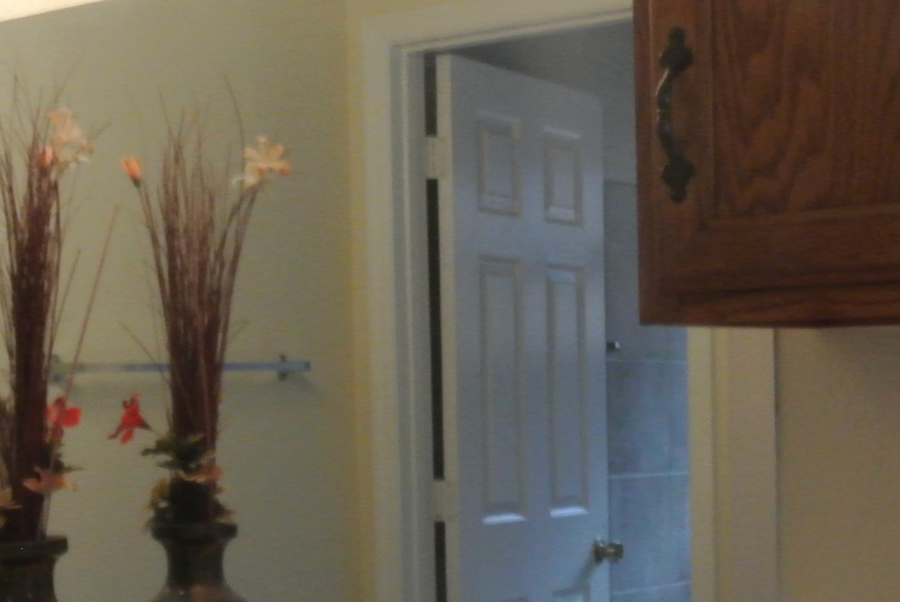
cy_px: 552
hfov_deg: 26.6
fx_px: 1902
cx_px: 527
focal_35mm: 76
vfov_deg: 17.7
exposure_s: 1/8
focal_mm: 14.5
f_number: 4
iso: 1600
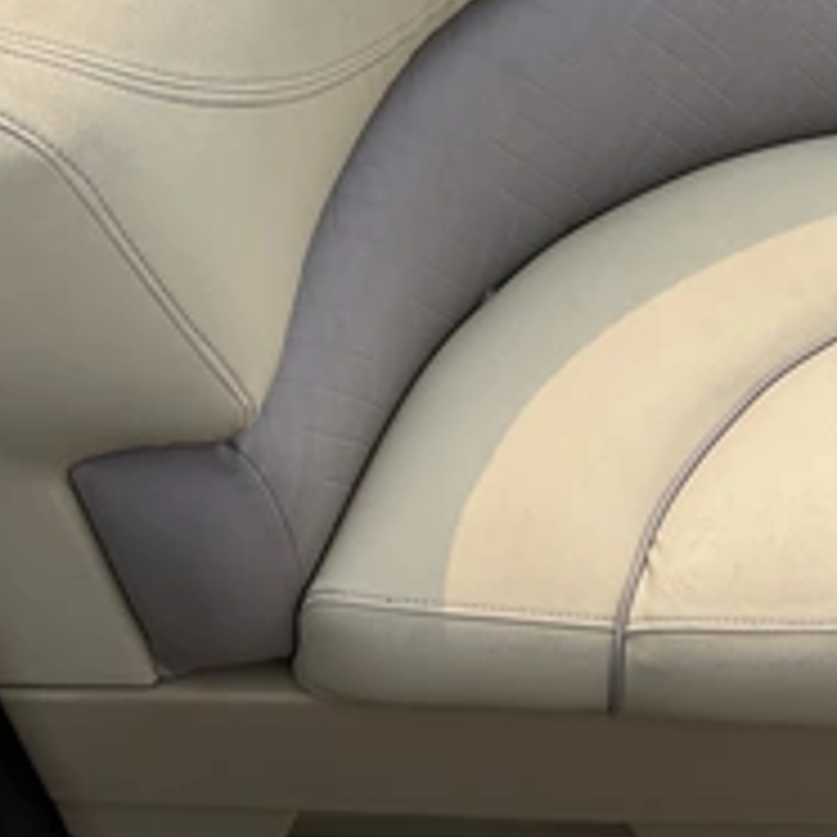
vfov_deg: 30.6
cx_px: 554
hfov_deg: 30.9
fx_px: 1505
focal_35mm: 55
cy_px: 212
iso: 25
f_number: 1.8
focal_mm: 3
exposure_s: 1/2320
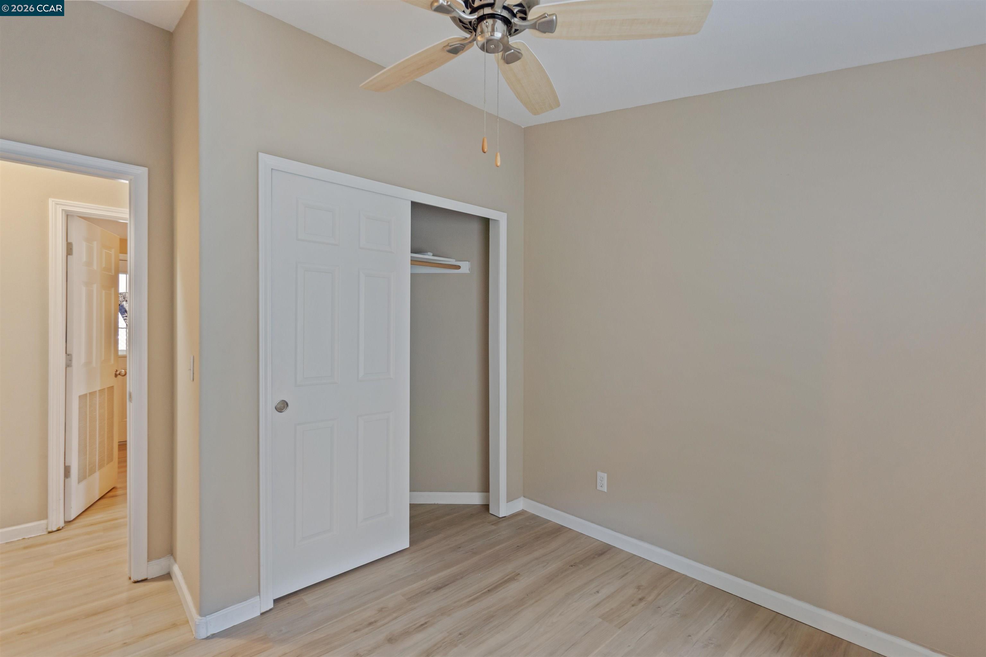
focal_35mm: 16
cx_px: 493
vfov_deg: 73.7
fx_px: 438
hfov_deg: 96.7
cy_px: 328
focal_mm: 16
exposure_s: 1/3
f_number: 8
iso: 160
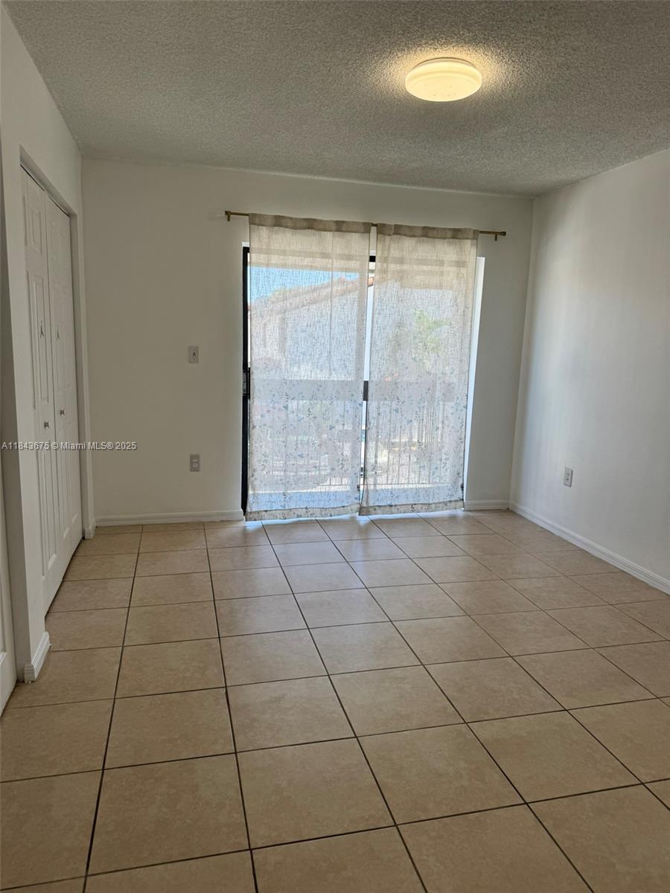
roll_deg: -2.1
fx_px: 619
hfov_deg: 56.8
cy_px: 446
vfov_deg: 71.6
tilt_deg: -9.9
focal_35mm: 24
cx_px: 335
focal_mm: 6.76
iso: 80
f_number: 1.78
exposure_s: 1/301
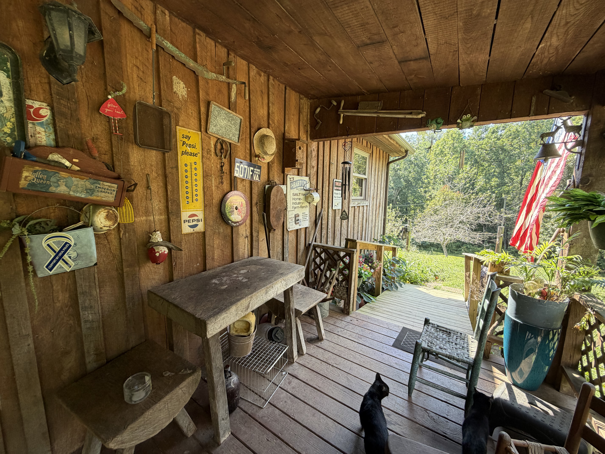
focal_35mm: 14
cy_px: 227
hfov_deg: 102.1
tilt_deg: -6.4
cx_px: 302
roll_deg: +0.4
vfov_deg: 85.7
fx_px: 245
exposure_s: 1/121
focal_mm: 2.22
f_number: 2.2
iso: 80
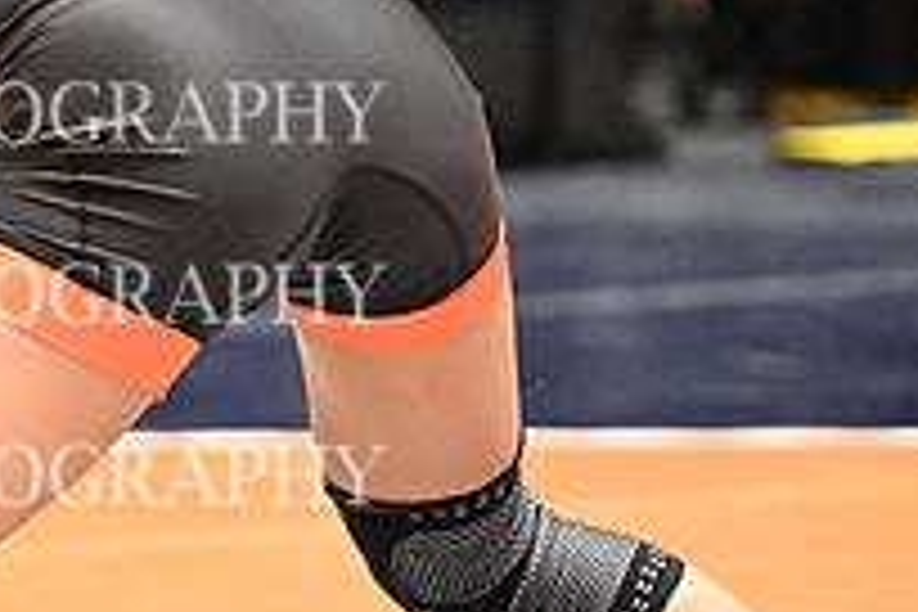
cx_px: -266
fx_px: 13080
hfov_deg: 4.0
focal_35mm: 513
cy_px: -160
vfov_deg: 2.7
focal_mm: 120
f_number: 2.8
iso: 10000
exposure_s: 1/960
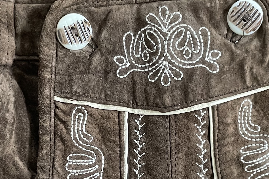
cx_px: 124
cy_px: 143
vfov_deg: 17.6
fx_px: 575
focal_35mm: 77
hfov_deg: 26.3
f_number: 1.6
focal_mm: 4.2
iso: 250
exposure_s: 1/60
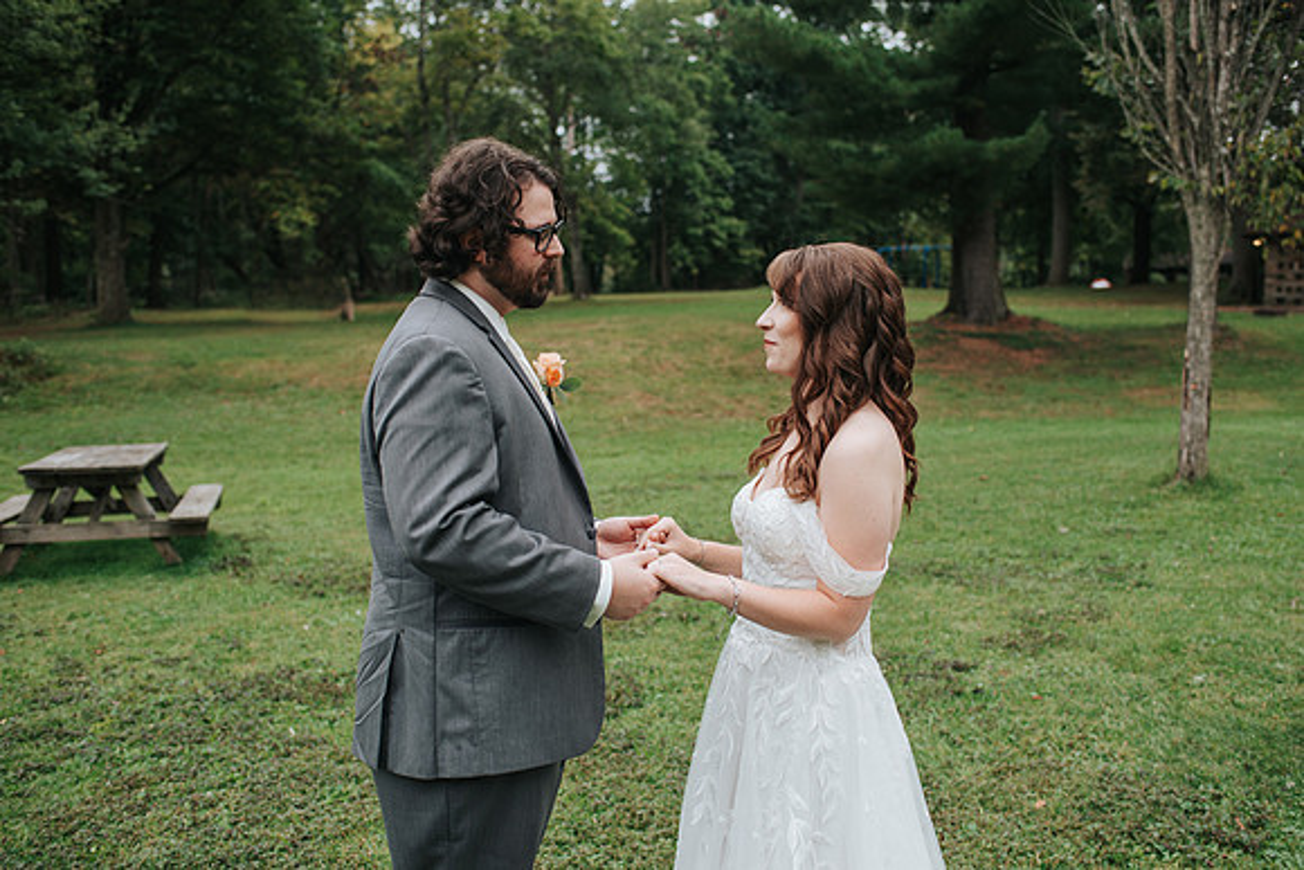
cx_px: 680
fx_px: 1334
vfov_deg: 36.1
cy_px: 435
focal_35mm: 37
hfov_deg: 52.1
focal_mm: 35
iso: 100
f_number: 3.2
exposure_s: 1/640
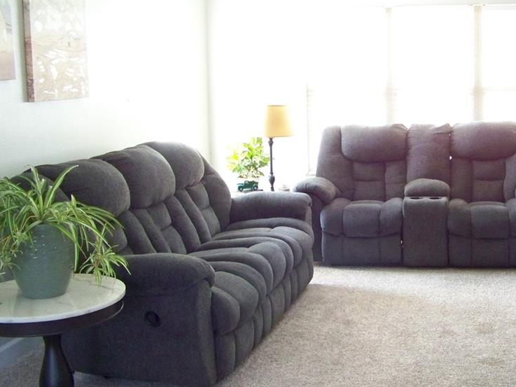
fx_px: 745
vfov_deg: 29.1
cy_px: 176
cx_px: 331
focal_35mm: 50
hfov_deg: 37.9
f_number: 2.8
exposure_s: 1/30
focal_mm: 5.85
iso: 400
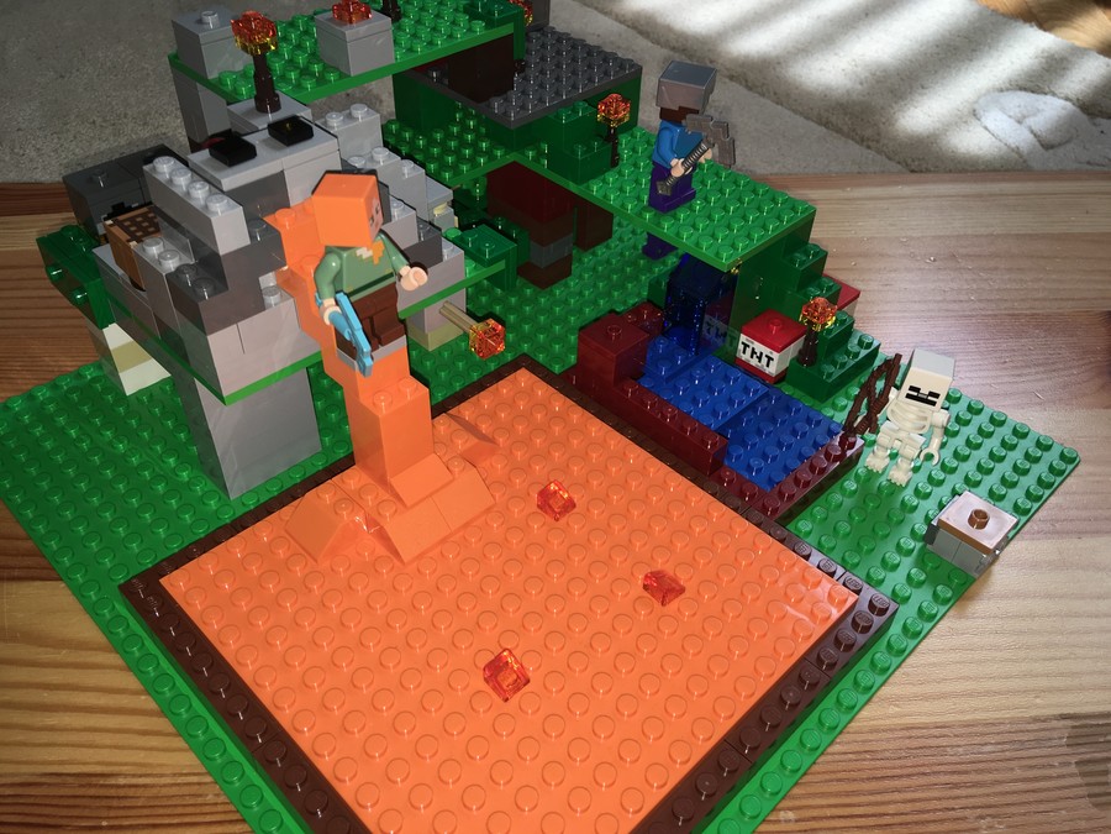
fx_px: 931
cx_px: 556
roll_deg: -2.4
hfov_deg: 61.7
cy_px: 417
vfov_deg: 48.2
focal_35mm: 29
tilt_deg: -43.6
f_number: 2.2
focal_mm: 4.15
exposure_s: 1/62
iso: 25
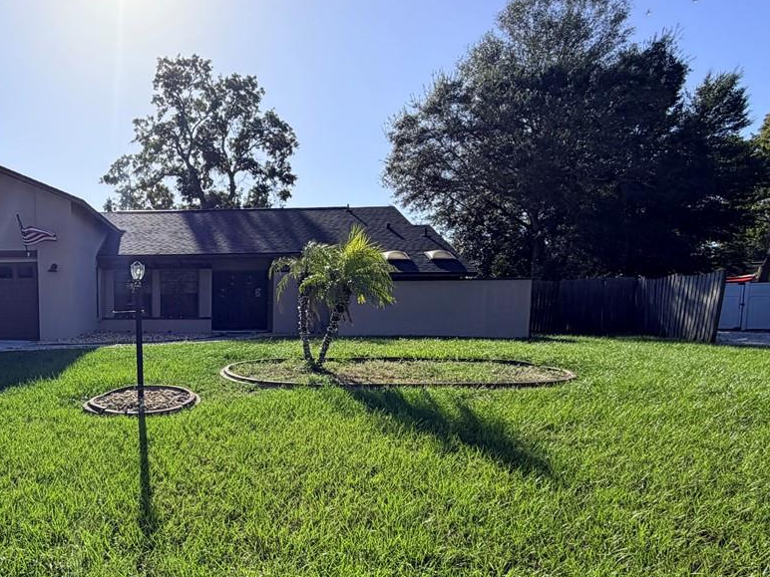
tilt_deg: -5.9
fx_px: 645
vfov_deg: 47.4
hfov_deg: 57.5
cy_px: 385
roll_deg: +0.3
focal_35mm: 29
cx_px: 164
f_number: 2.2
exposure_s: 1/1312
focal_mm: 2.22
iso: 32
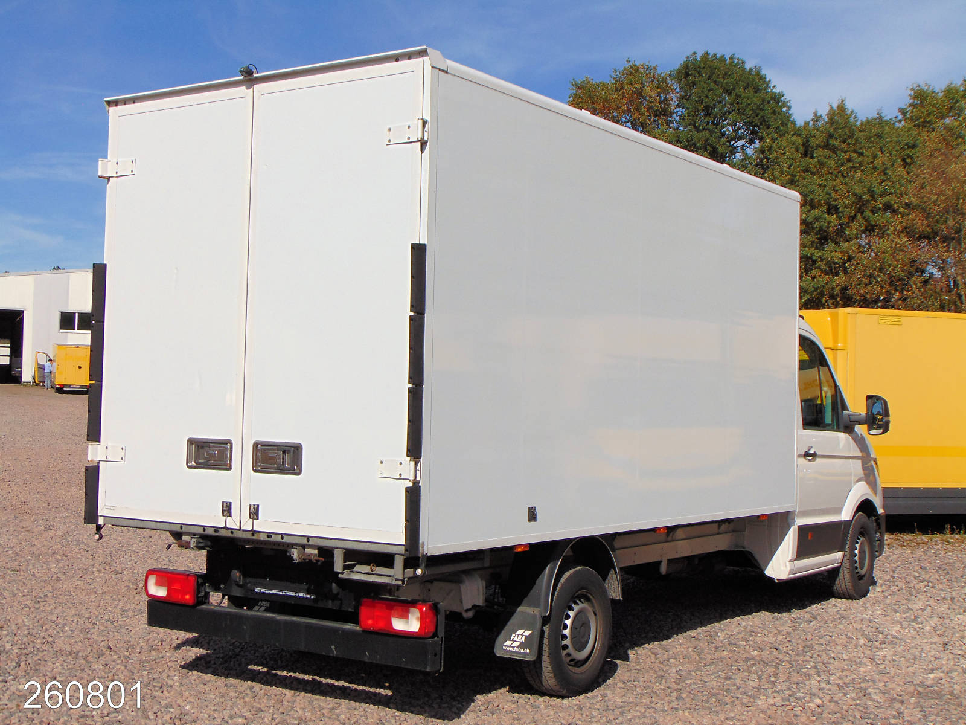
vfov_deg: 29.1
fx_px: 1395
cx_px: 483
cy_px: 362
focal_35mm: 50
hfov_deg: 38.2
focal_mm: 9
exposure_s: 1/320
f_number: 9
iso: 80
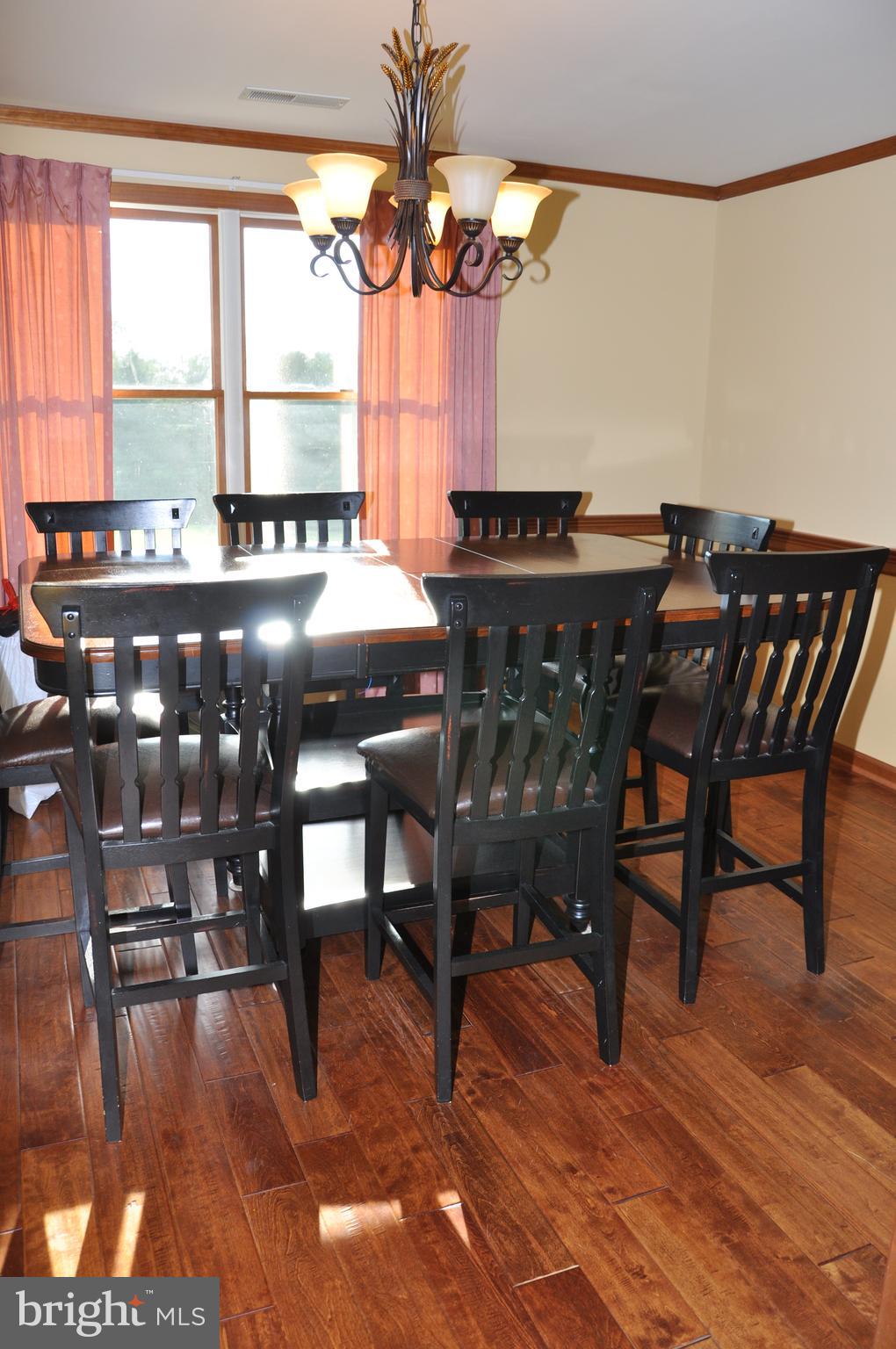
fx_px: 1011
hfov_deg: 47.8
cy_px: 674
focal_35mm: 27
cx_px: 448
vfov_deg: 67.4
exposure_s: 1/100
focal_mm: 18
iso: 400
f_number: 5
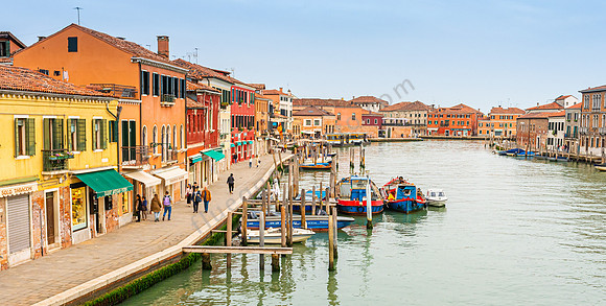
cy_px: 204
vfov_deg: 24.1
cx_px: 301
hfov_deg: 46.1
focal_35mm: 45
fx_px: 713
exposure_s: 1/160
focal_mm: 28
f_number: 8
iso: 800
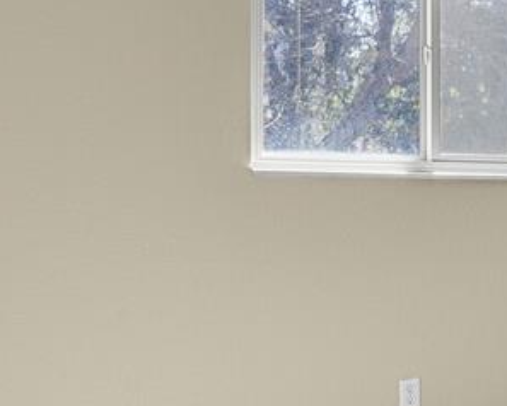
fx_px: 826
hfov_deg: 23.1
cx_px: 859
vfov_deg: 27.6
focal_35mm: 55
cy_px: 196
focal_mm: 17
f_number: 8
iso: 250
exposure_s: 1
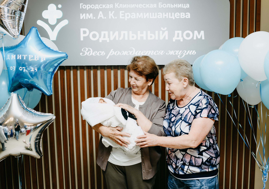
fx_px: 284
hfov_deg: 50.7
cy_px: 95
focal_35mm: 37
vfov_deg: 36.8
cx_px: 141
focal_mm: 35
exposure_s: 1/160
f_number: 4
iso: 200
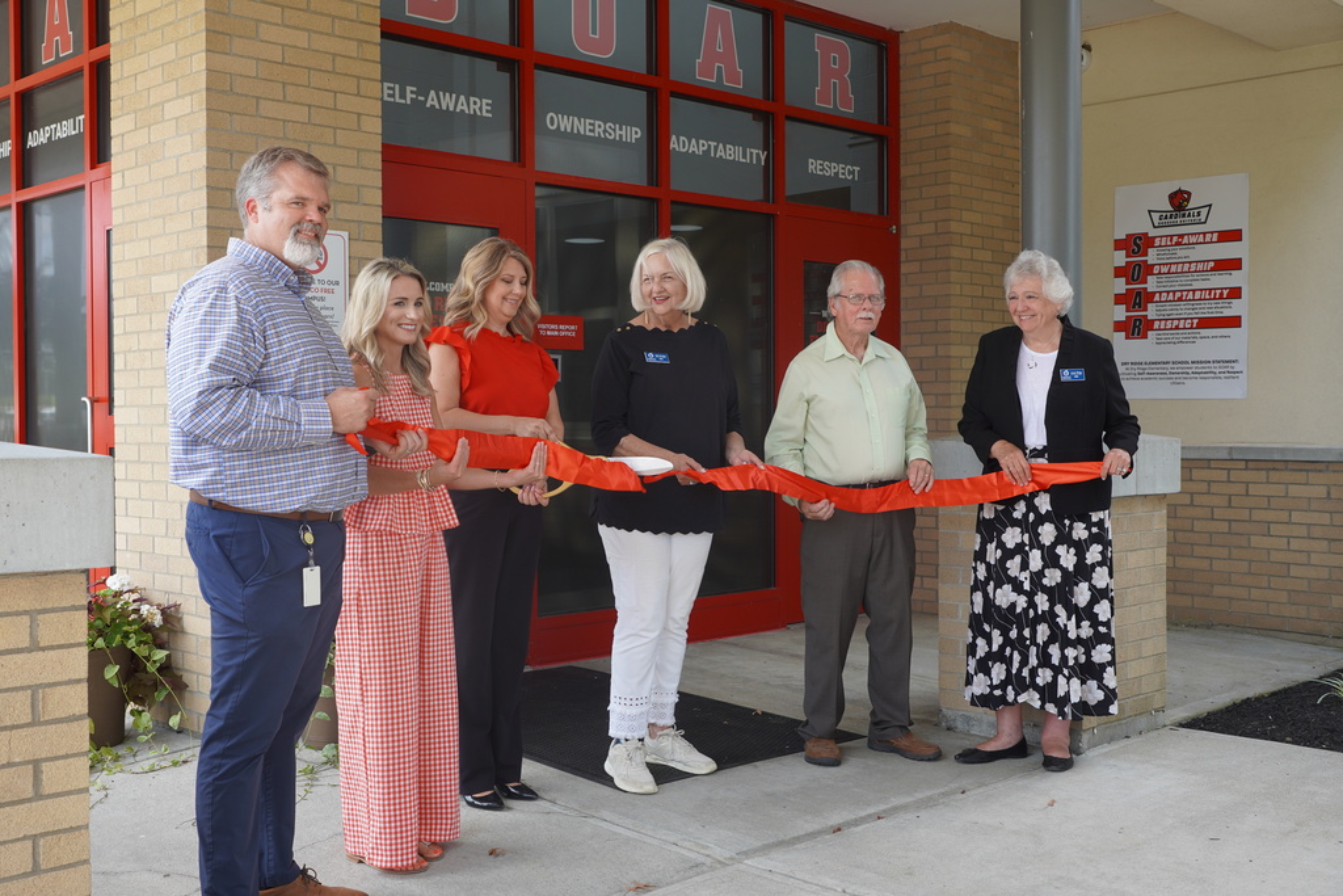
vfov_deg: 33.0
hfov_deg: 47.9
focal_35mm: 40
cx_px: 672
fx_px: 1511
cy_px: 448
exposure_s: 1/160
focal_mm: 27
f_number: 4
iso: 125
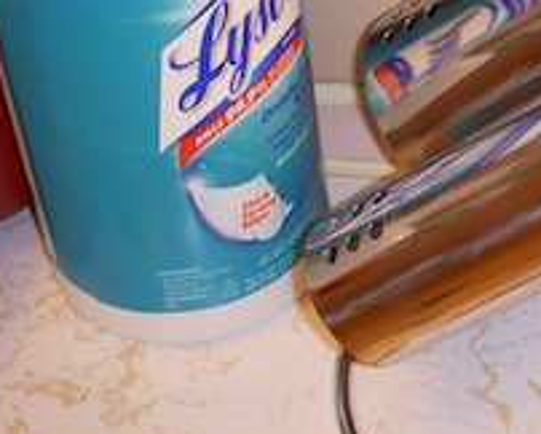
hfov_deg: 18.0
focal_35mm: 101
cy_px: 36
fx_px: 1619
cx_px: 664
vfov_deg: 15.1
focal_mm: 6.3
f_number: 3.3
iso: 100
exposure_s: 1/30
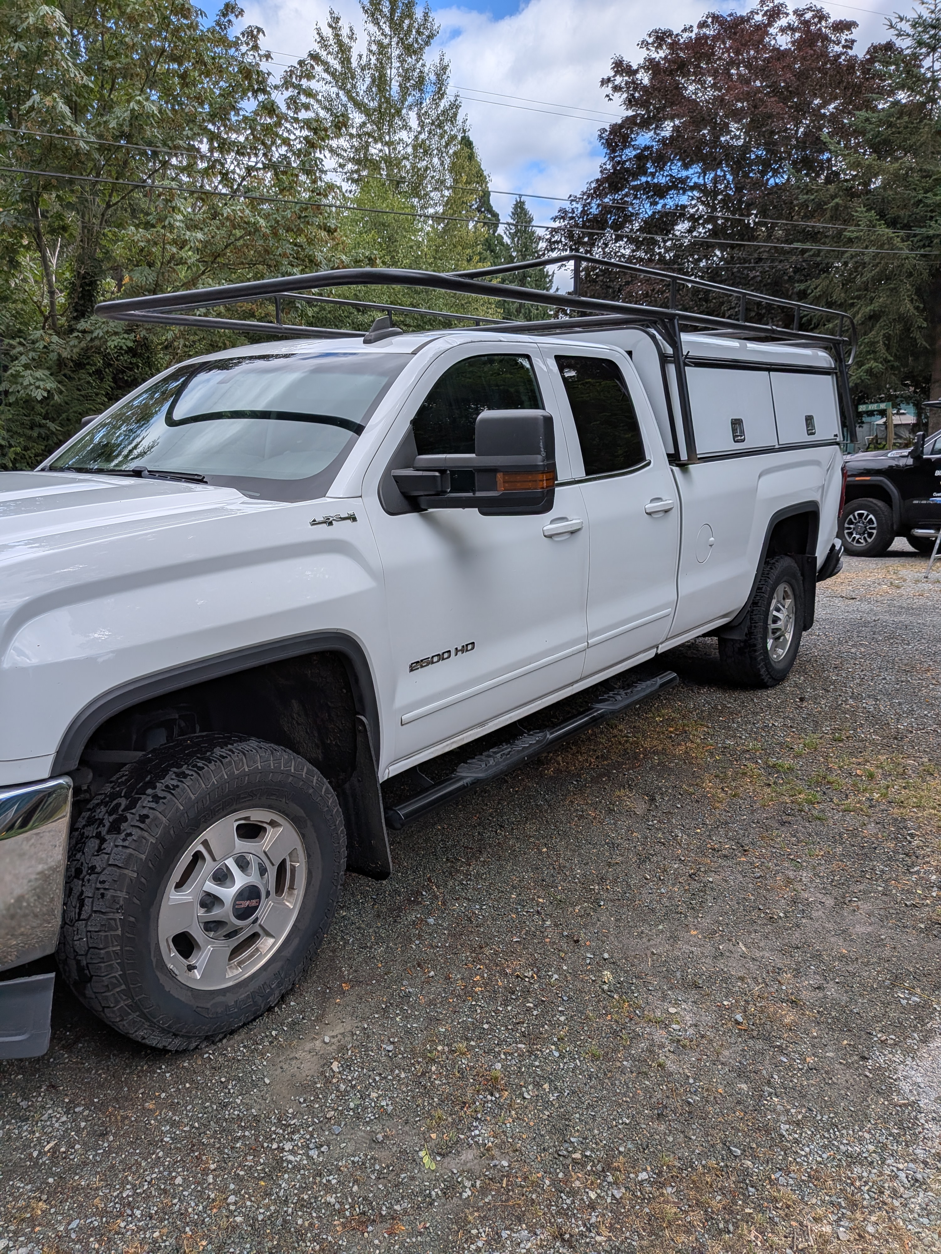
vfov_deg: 71.6
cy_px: 627
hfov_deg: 56.8
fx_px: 870
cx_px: 470
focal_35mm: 24
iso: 29
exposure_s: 1/1560
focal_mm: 4.53
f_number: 1.7
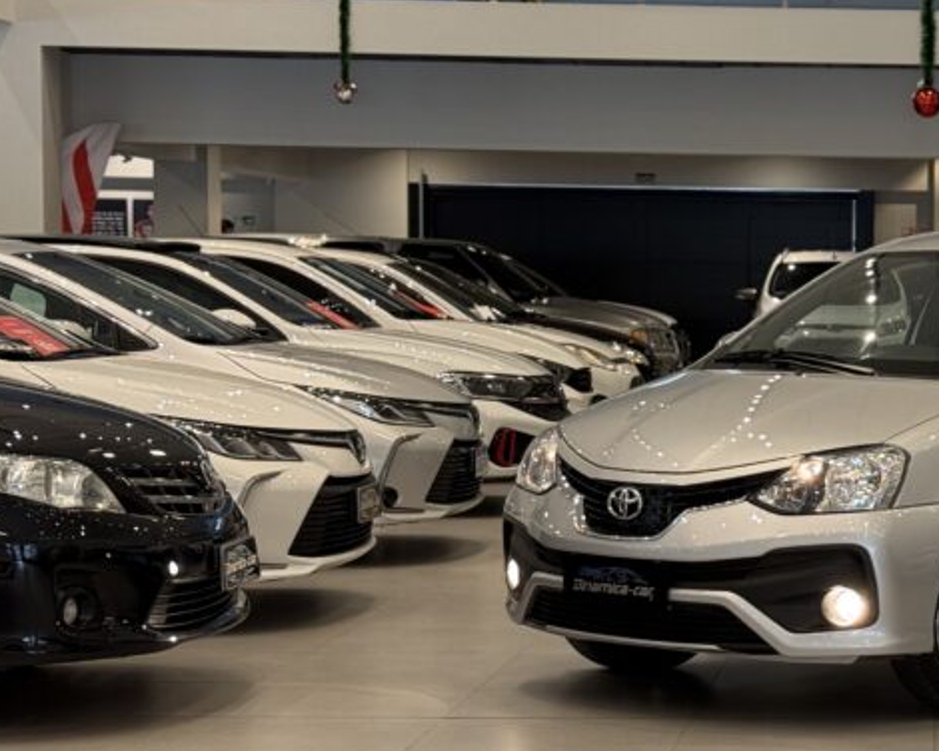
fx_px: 2835
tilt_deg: -3.4
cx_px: 1013
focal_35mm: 102
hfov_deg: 18.2
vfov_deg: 15.1
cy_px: 459
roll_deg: -0.8
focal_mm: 6.76
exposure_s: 1/60
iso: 100
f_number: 1.78
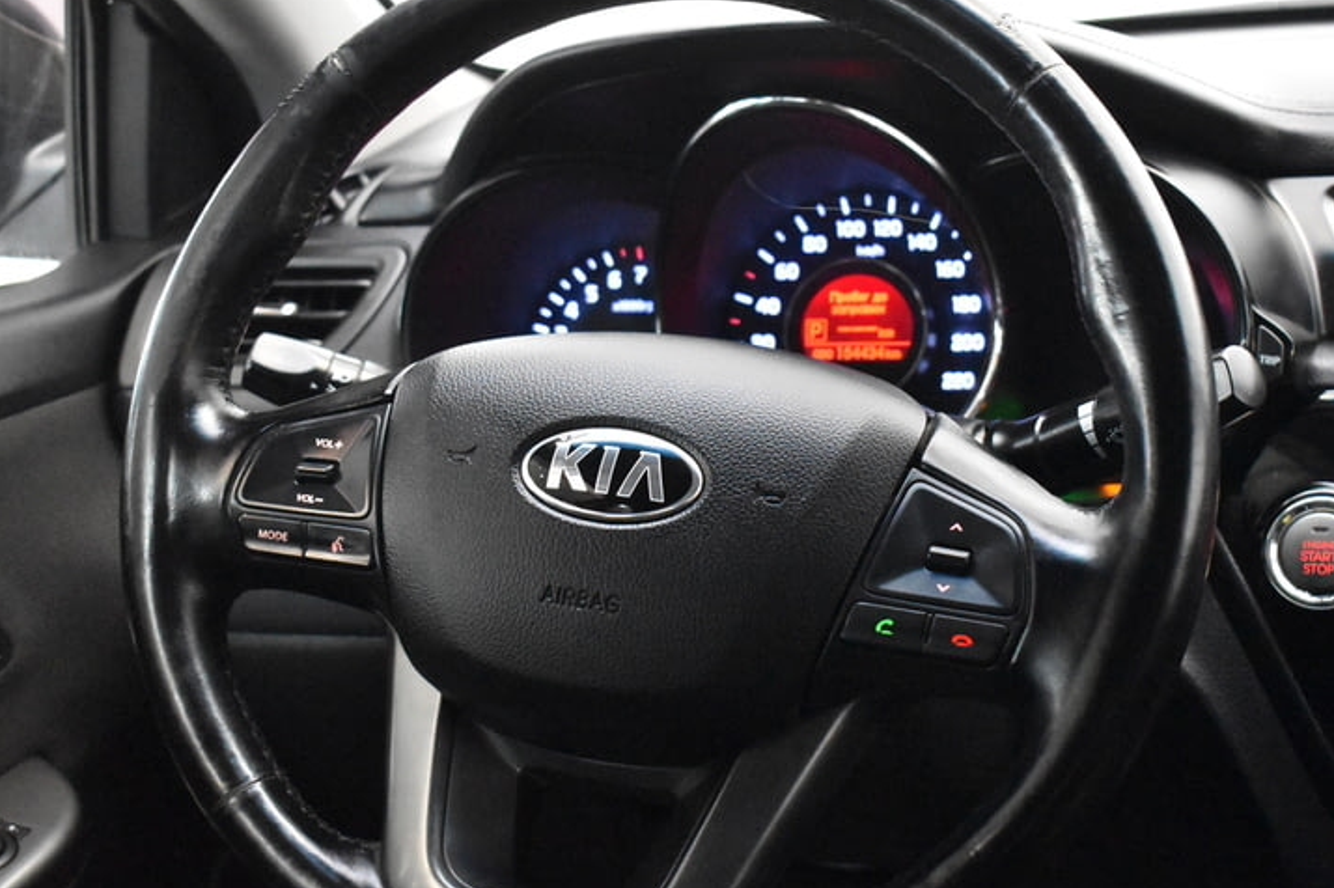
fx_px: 2171
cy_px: 474
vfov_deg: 23.1
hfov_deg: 34.1
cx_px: 715
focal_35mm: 59
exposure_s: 1/50
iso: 9000
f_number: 4.2
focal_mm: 31
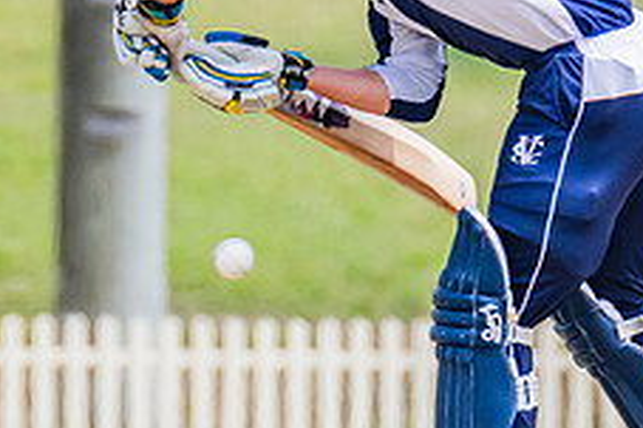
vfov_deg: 0.6
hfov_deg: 0.9
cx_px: 335
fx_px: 40925
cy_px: 83
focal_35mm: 2293
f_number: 9
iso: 800
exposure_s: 1/2000
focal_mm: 600
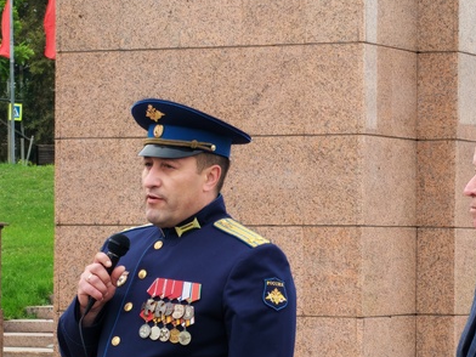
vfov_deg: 7.7
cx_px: 296
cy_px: 245
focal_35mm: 193
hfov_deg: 10.2
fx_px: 2654
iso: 64
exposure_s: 1/100
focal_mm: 6.12
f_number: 1.9
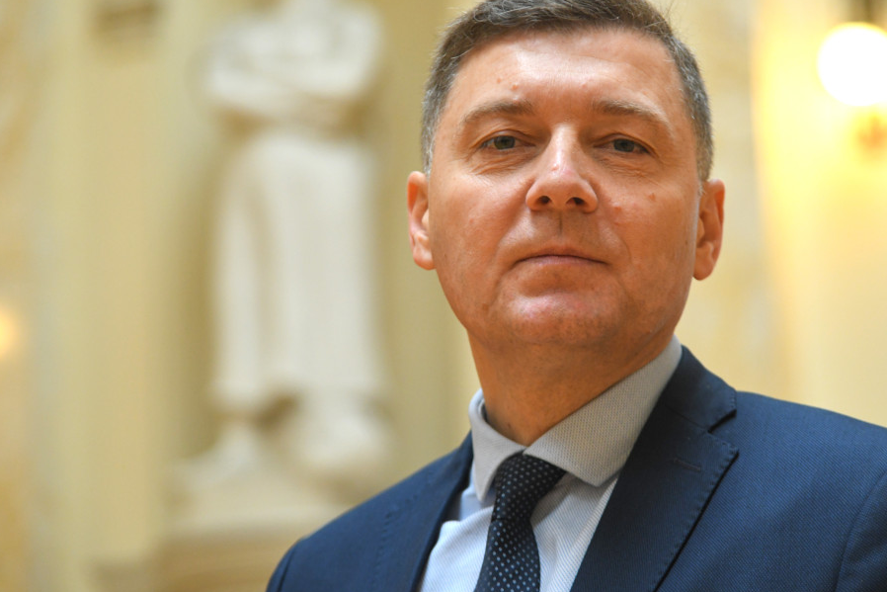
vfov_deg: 9.3
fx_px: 3622
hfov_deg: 14.0
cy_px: 256
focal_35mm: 147
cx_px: 508
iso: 2000
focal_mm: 110
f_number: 4
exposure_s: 1/125
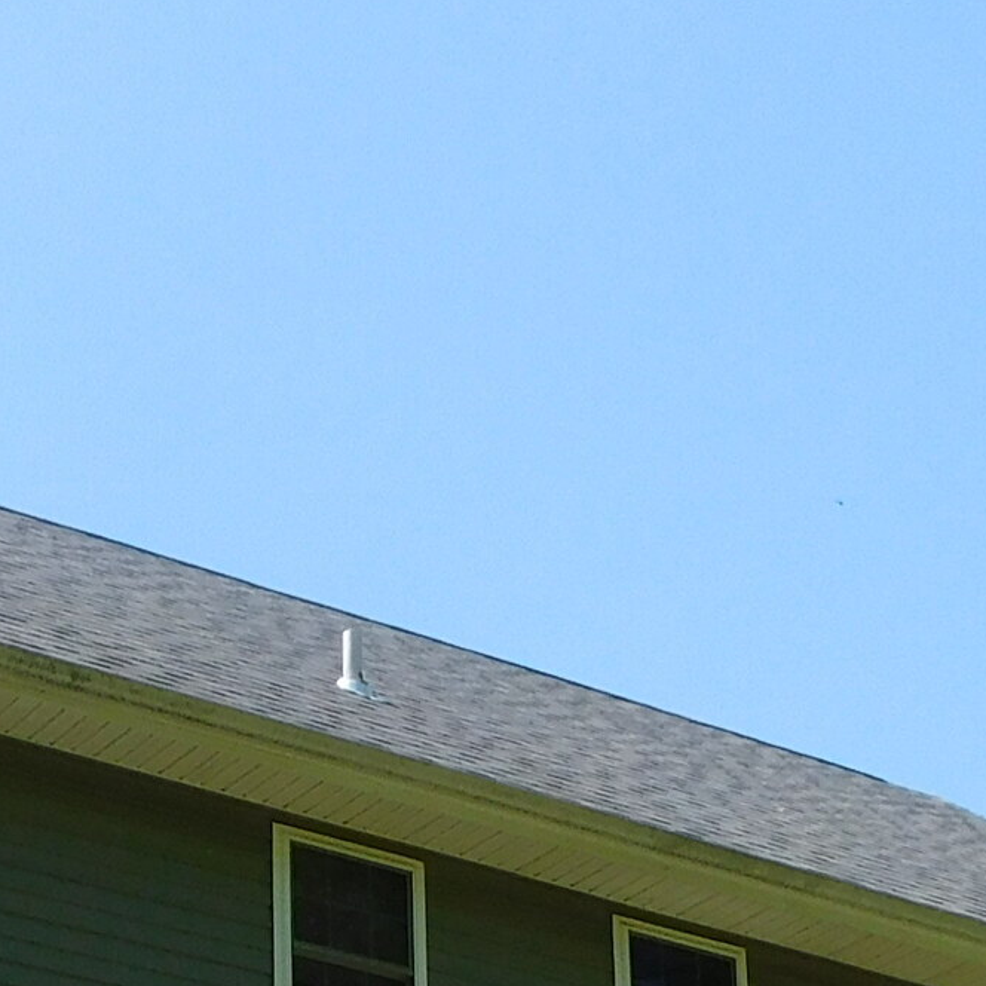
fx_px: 3029
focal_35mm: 94
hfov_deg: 18.1
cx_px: 34
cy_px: 1559
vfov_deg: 16.5
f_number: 3
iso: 125
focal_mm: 4
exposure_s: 1/1000
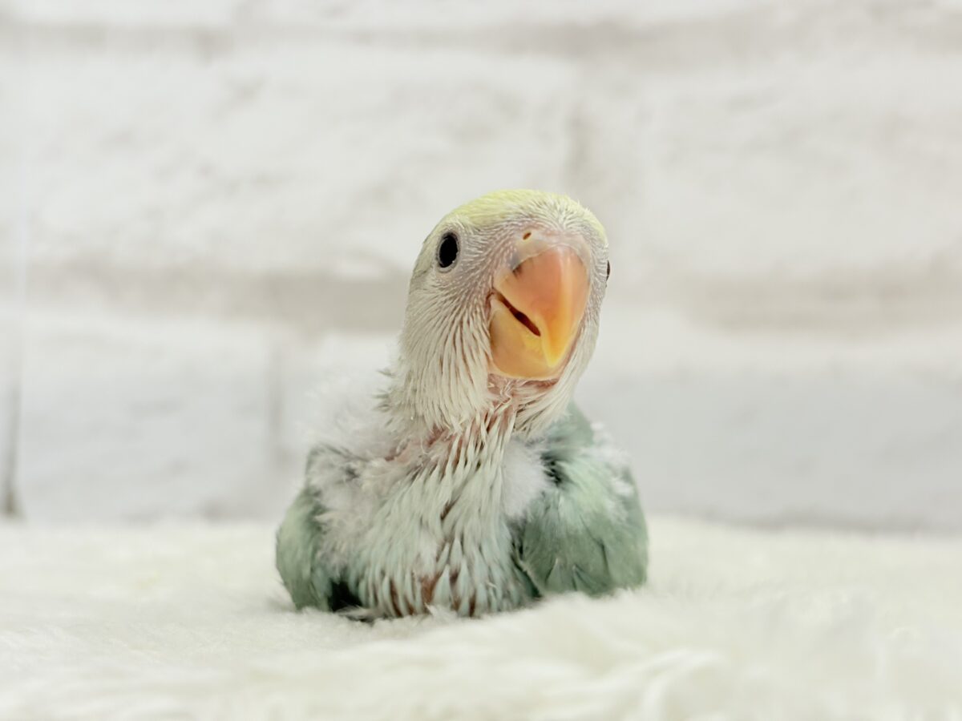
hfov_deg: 36.8
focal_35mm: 52
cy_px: 360
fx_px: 1445
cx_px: 481
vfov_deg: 28.0
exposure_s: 1/100
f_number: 1.6
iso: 64
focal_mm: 5.96
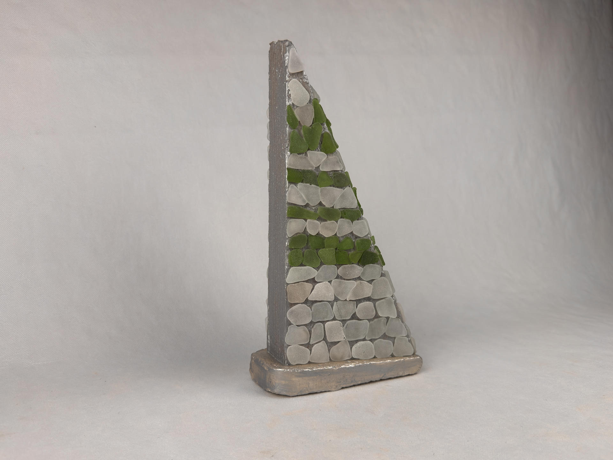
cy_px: 230
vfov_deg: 51.4
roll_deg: -0.3
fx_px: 478
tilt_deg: -5.4
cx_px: 306
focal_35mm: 27
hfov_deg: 65.3
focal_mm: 6.76
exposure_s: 1/635
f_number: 1.78
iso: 100
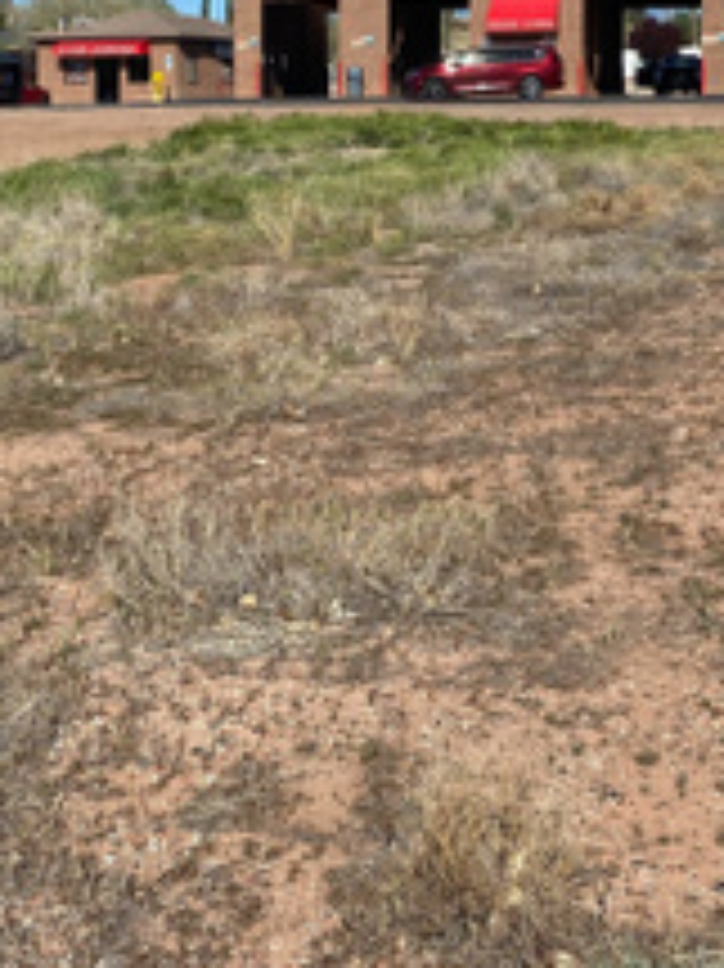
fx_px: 1619
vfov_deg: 31.8
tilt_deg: +1.4
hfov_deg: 25.2
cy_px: 113
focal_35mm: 58
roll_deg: +0.4
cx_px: 391
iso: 32
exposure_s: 1/4115
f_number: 1.8
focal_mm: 4.25
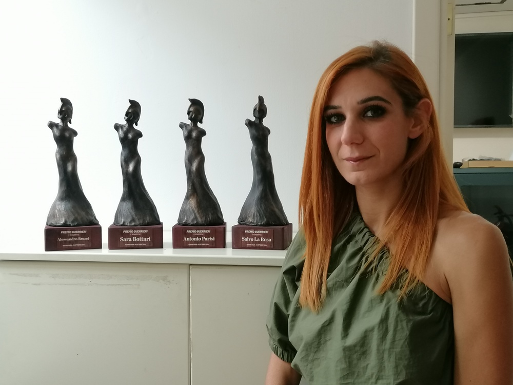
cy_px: 192
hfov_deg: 50.1
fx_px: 548
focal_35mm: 37
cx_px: 256
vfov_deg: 38.7
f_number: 1.8
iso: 320
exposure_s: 1/24
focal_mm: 4.75
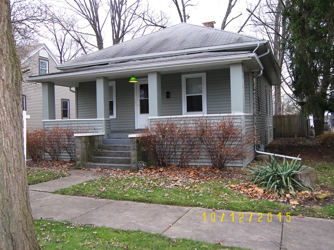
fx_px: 299
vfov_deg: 45.4
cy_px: 125
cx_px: 167
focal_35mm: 31
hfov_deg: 58.4
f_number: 3.2
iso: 50
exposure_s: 1/30
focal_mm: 6.6
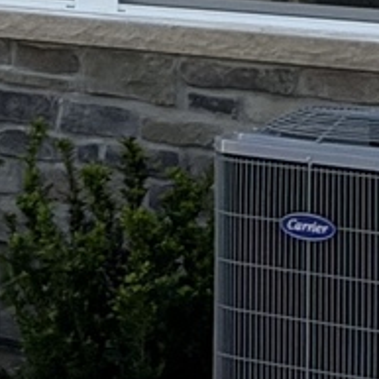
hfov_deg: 5.3
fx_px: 3927
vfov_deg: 5.3
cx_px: -685
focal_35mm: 317
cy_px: -546
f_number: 1.78
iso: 80
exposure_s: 1/4587
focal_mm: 6.76
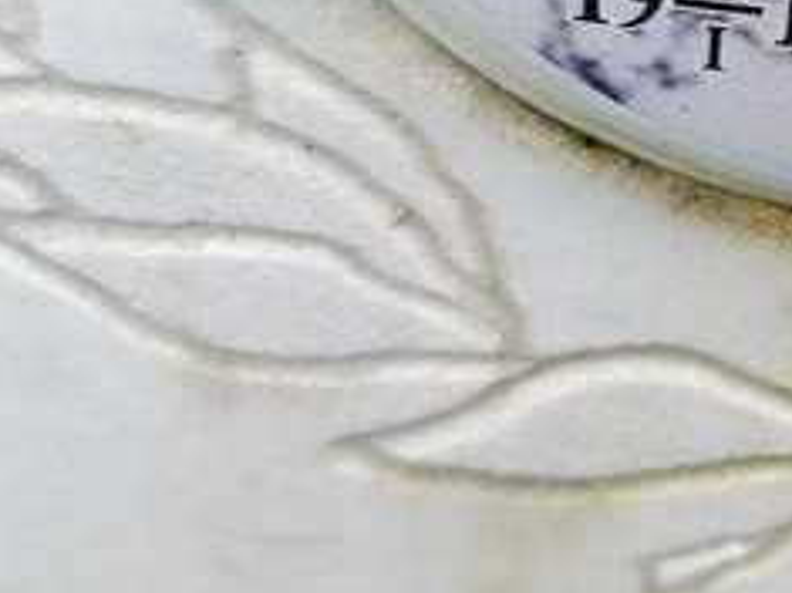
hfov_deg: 21.0
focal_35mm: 85
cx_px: 1018
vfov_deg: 17.1
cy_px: 77
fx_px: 1944
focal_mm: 4.76
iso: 110
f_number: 1.69
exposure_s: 1/128
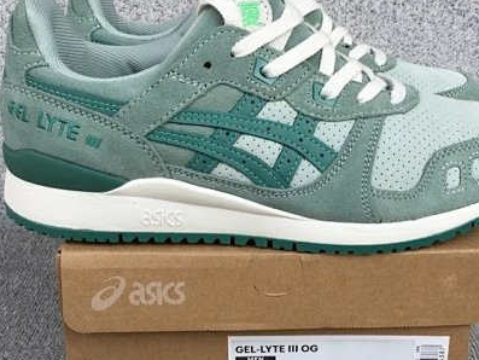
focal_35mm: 50
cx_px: 275
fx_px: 692
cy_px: 190
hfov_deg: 38.1
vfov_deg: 29.1
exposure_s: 1/515
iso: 25
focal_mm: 3.3
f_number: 2.4
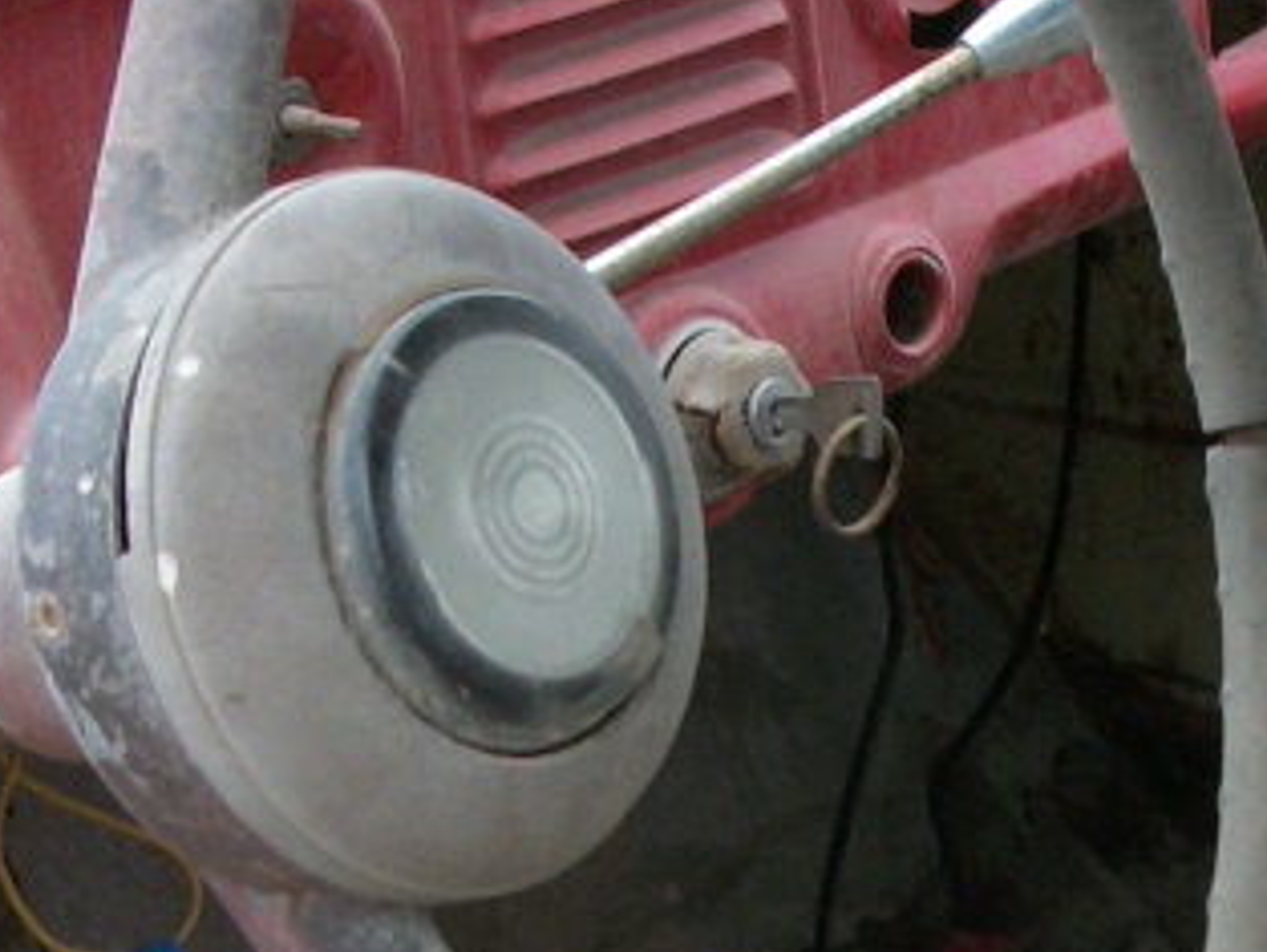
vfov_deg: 11.2
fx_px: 4797
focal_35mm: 131
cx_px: 976
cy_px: 1078
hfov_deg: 15.0
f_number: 2.9
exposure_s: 1/125
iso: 80
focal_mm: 5.7
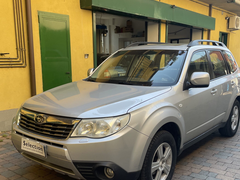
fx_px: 263
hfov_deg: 49.0
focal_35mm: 38
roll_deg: +0.5
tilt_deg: -11.1
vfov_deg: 37.6
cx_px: 118
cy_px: 105
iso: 32
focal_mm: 4.2
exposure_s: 1/543
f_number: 1.6
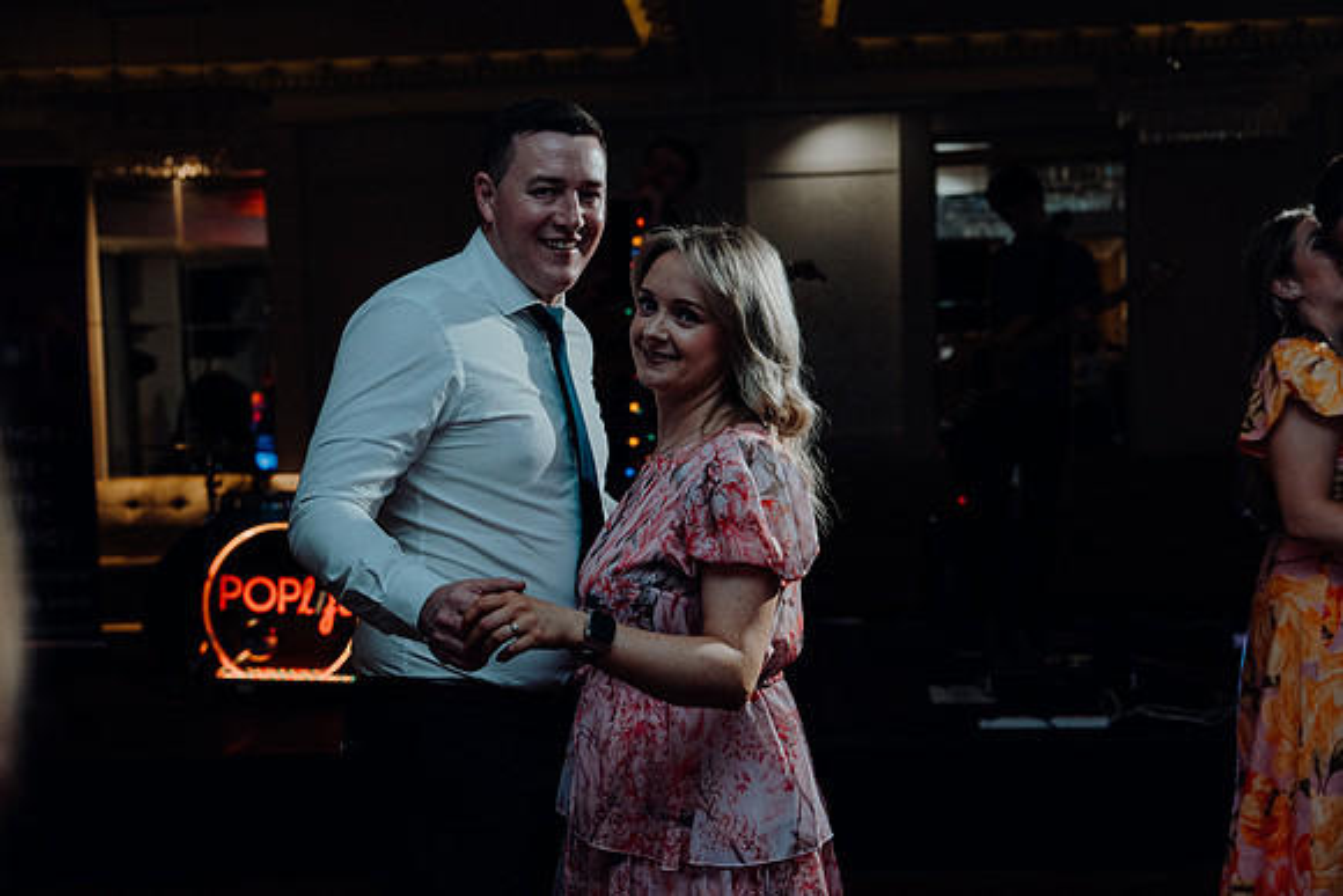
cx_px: 672
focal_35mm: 44
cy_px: 448
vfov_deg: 30.5
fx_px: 1642
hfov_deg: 44.5
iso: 2500
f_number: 3.5
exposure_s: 1/160
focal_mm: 44
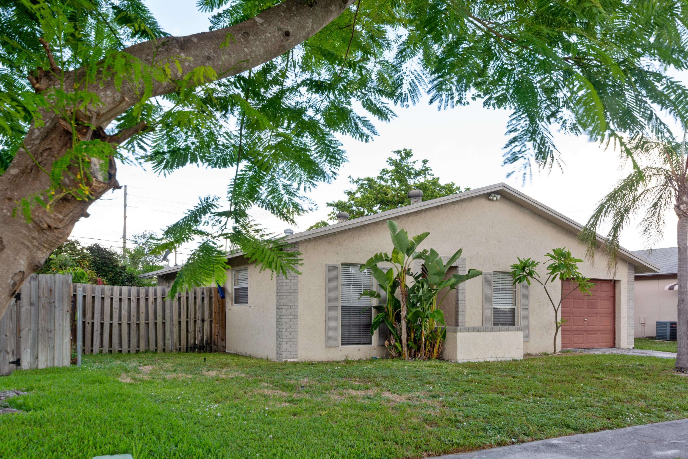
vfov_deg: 43.6
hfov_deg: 61.9
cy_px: 230
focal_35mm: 30
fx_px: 573
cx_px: 344
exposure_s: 1/30
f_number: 8
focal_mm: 20
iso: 200
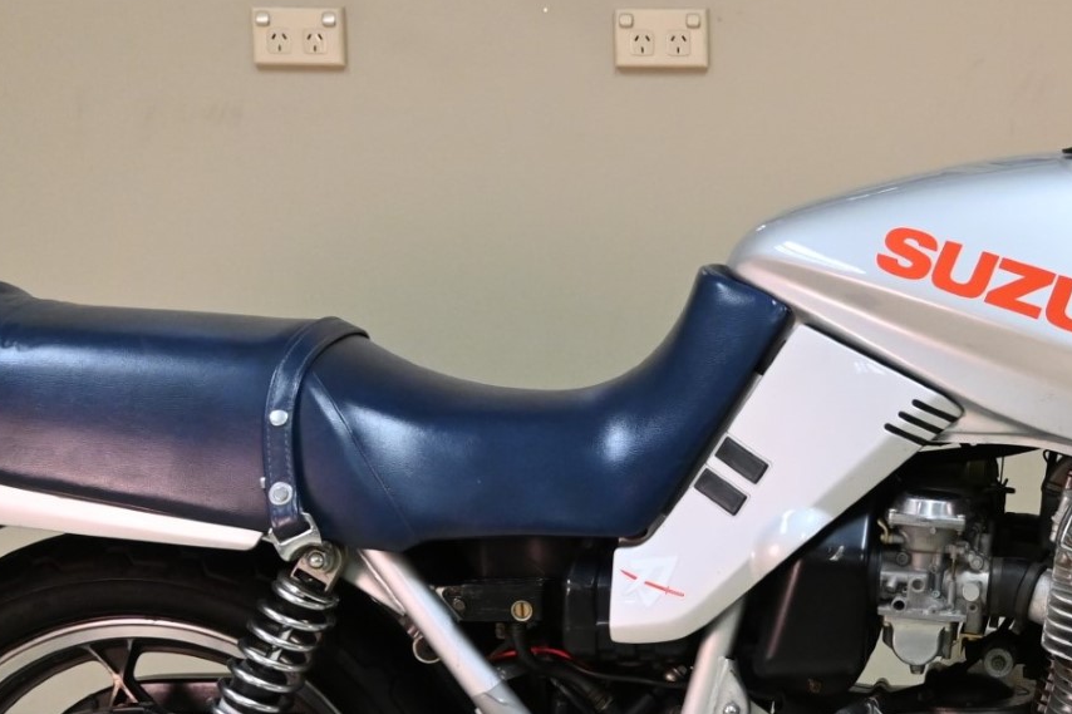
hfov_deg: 21.2
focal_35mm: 94
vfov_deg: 14.5
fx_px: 2801
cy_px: 568
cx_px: 955
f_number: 4
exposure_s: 1/125
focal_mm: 22.5
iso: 1250
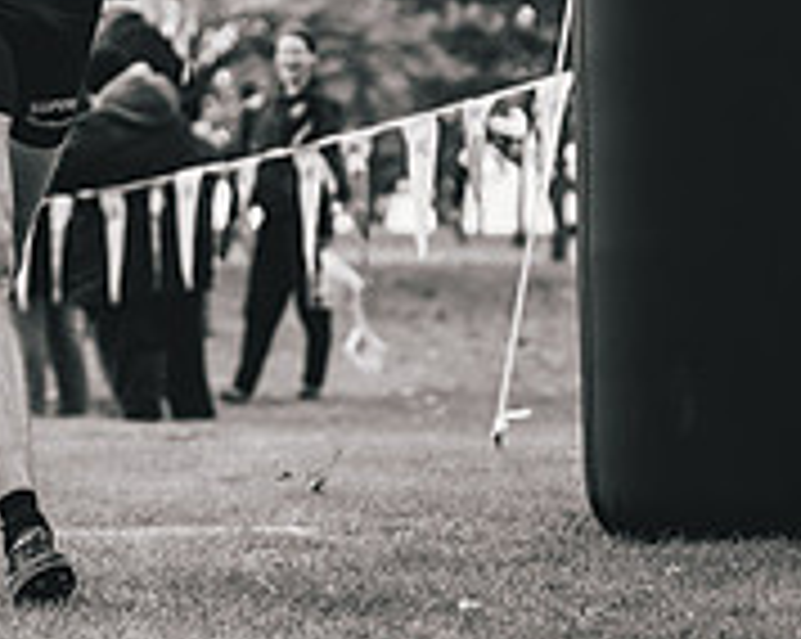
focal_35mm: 219
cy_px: -52
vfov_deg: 7.0
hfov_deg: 8.8
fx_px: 5186
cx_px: -76
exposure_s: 1/3200
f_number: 2
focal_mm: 70
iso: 200
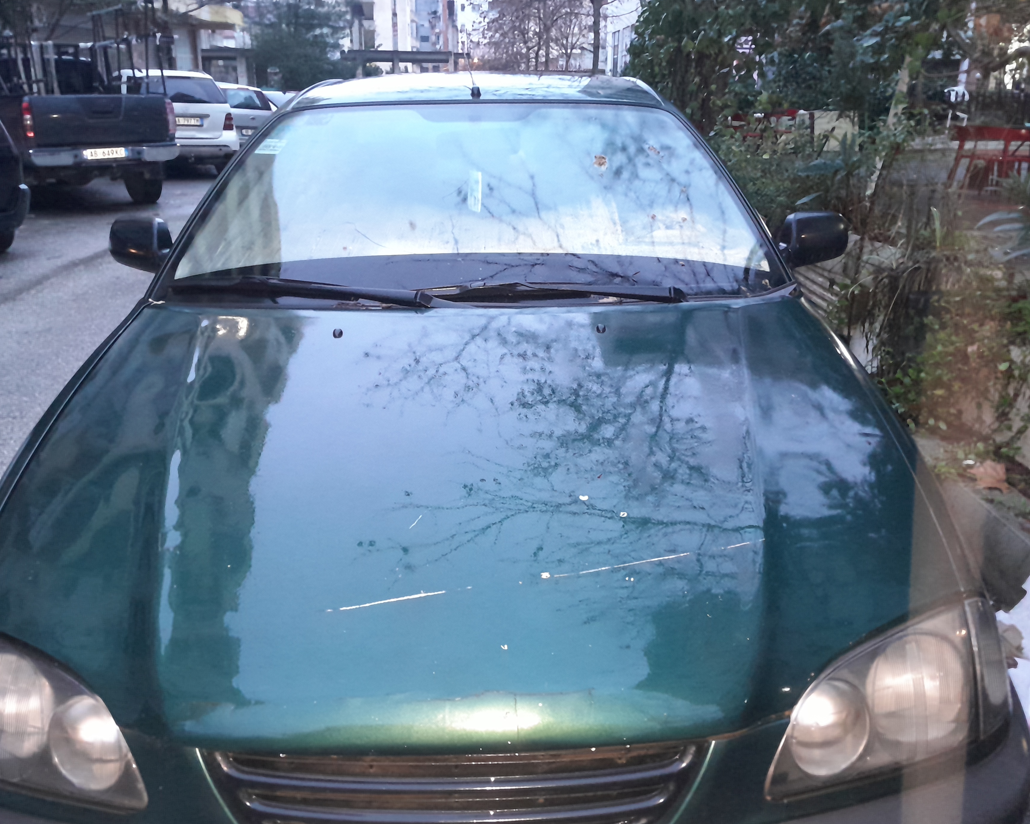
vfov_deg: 48.5
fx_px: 915
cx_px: 516
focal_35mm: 30
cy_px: 401
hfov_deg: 58.8
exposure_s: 1/20
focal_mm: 3.98
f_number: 1.8
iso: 1000
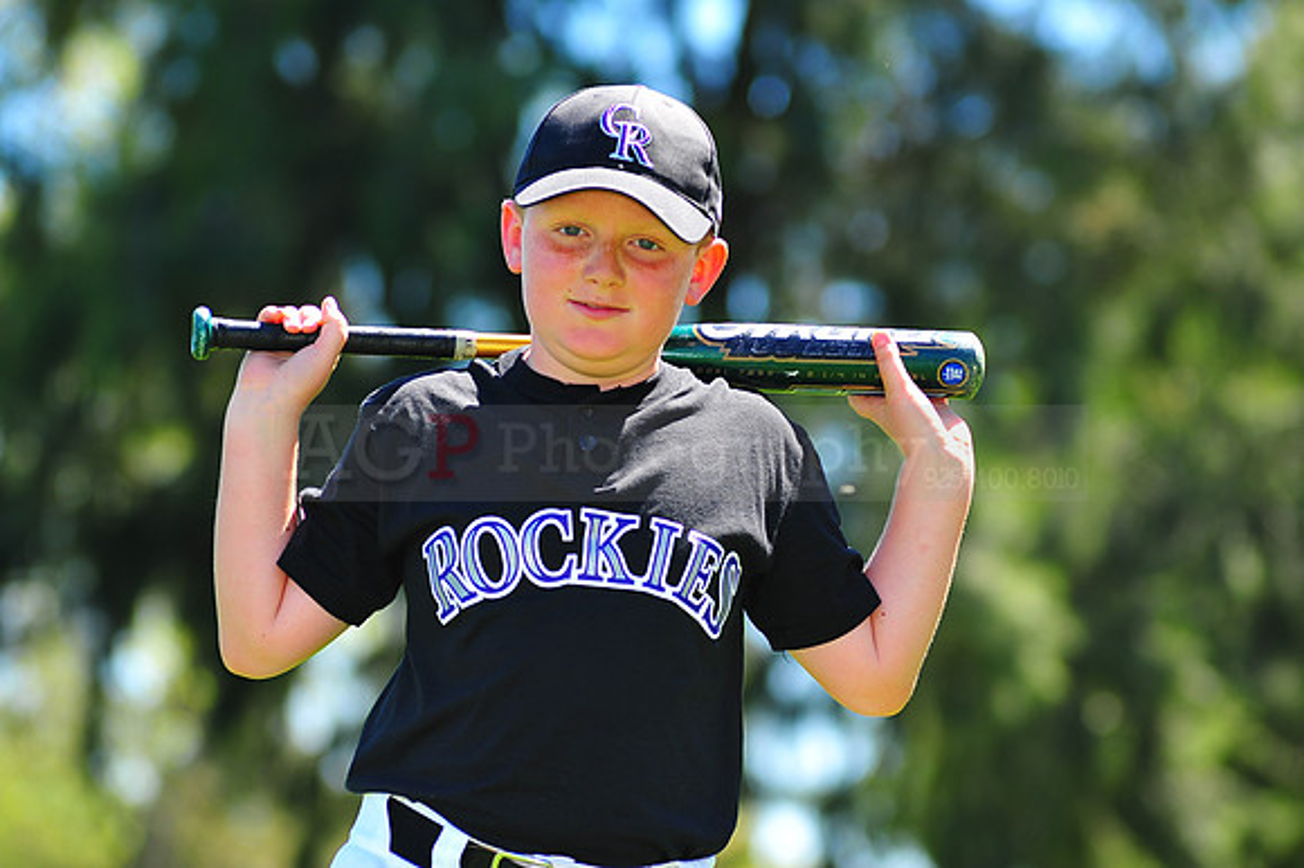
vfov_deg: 7.6
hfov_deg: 11.4
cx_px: 652
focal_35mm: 180
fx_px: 6516
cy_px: 434
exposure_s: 1/320
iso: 200
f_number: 5
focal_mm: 180
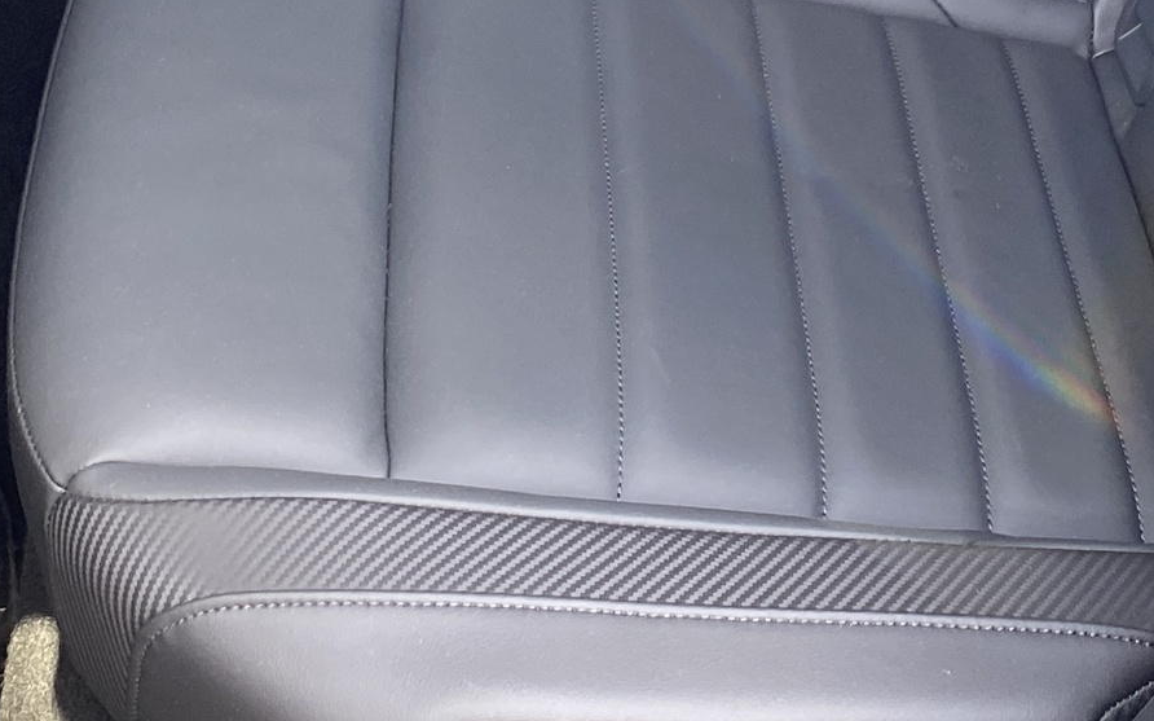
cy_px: -573
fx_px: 2798
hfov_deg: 23.2
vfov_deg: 13.2
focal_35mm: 89
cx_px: 793
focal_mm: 4.25
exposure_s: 1/121
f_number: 1.8
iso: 80
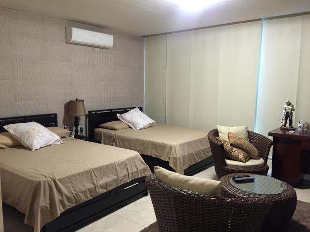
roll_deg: -1.2
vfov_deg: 48.2
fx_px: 260
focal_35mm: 29
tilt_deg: -6.7
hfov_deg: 61.7
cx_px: 155
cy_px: 116
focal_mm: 4.15
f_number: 2.2
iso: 250
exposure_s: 1/15
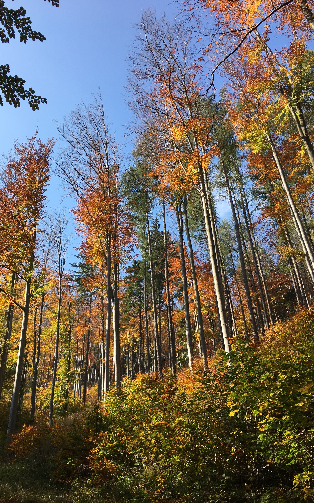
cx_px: 135
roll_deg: +1.1
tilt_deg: +33.9
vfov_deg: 61.2
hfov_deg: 40.5
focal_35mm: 31
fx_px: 424
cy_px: 252
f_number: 2.2
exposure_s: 1/657
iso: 25
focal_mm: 4.15
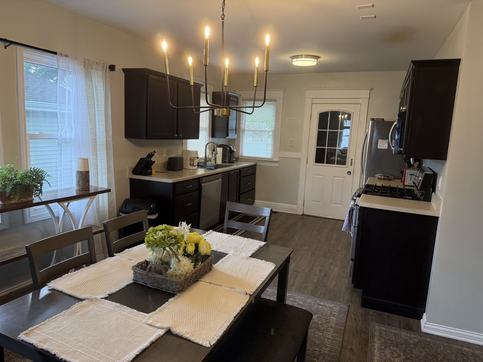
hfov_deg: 71.6
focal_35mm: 24
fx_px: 335
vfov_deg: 56.8
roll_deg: -2.5
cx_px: 242
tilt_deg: -8.5
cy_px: 181
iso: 200
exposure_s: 1/120
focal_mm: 6.76
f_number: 1.78
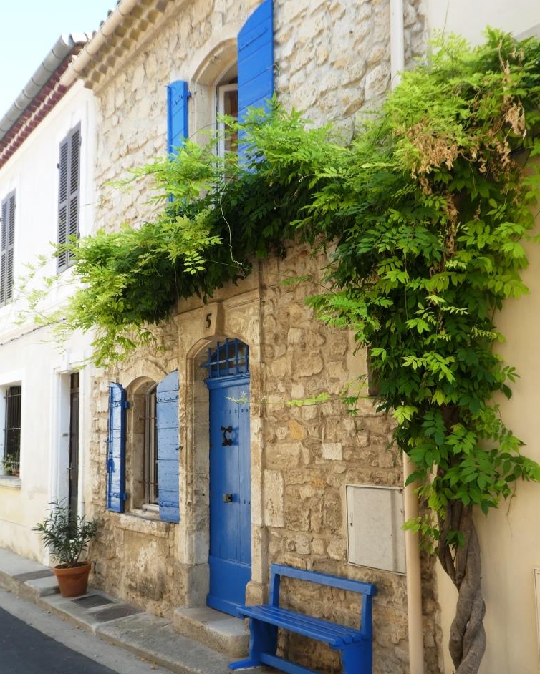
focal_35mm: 35
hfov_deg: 42.2
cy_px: 363
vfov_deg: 51.5
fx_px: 699
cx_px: 274
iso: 80
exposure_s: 1/125
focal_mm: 5.8
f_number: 3.6
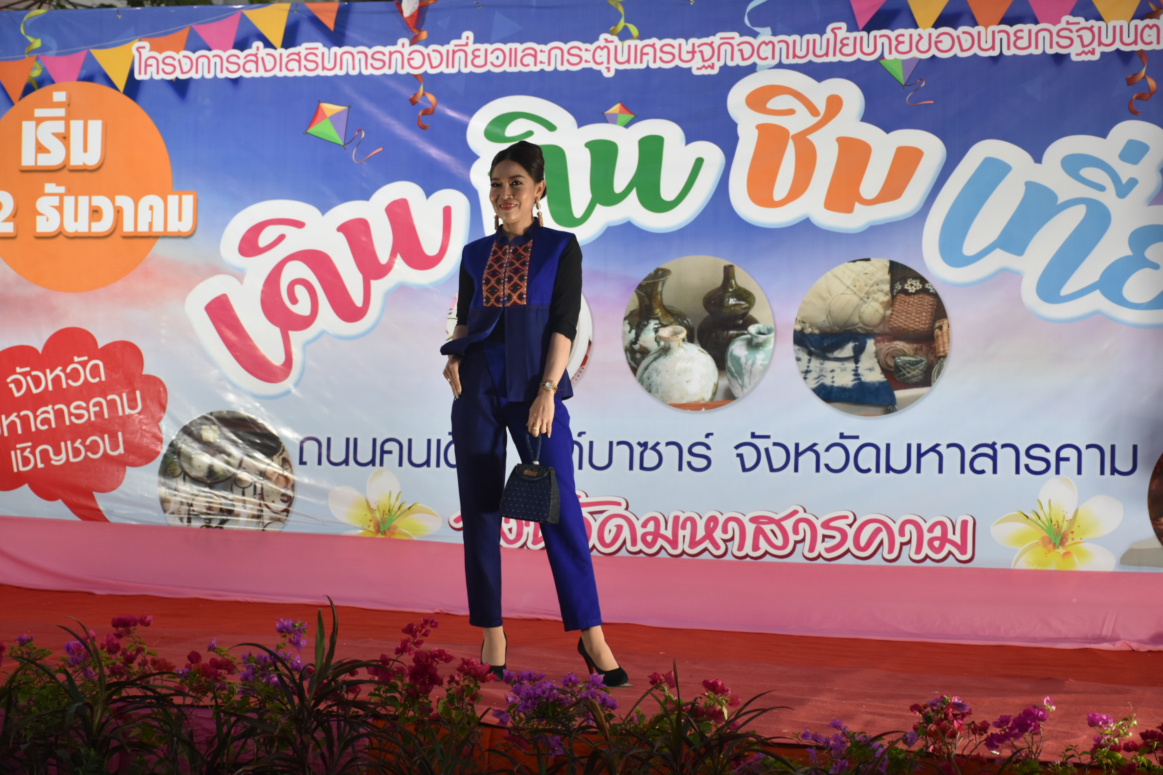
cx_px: 582
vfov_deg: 17.5
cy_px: 388
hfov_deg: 26.0
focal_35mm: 78
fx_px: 2520
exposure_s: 1/60
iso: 400
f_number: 4.8
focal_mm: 52
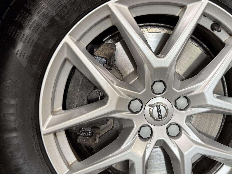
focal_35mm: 44
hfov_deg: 42.8
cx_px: 137
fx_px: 295
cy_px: 103
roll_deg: +0.5
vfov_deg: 32.8
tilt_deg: -10.5
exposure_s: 1/50
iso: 200
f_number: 1.78
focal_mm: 6.76
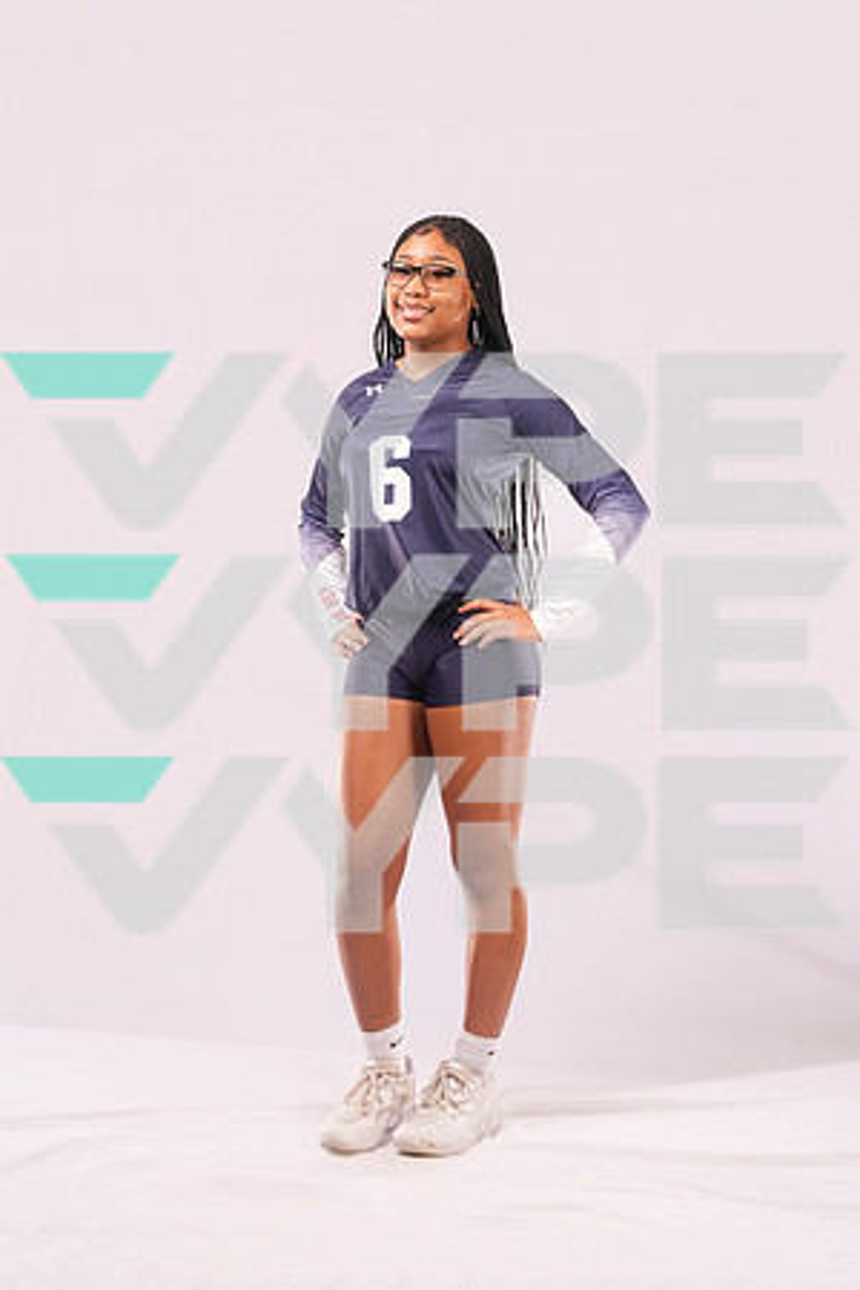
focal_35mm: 34
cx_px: 430
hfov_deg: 38.9
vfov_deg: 55.8
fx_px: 1218
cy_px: 645
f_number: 6.3
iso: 200
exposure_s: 1/100
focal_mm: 34
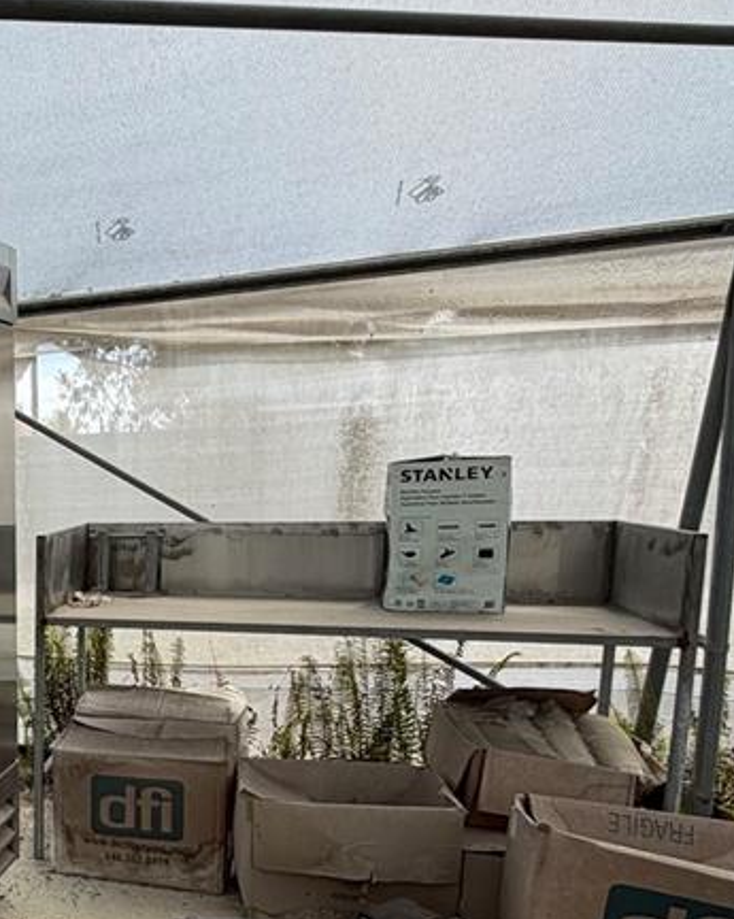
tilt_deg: -9.6
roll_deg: +4.0
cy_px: 640
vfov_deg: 46.9
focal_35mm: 38
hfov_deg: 31.1
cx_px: -204
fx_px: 1033
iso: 40
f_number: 2.2
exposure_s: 1/596
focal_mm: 2.22
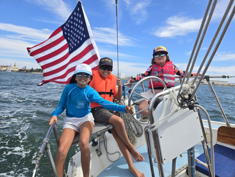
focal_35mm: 23
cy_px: 88
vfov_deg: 58.9
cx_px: 118
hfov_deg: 73.9
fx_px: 156
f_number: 1.8
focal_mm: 5.4
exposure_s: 1/1437
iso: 25
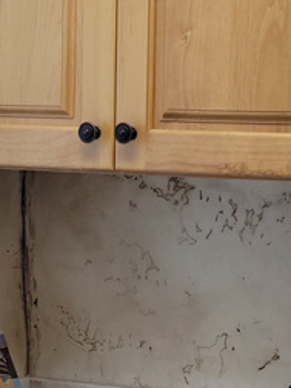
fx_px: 1917
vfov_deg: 11.4
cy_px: 403
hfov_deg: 8.7
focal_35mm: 171
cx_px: 216
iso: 64
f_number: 2
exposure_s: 1/60
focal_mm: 5.9
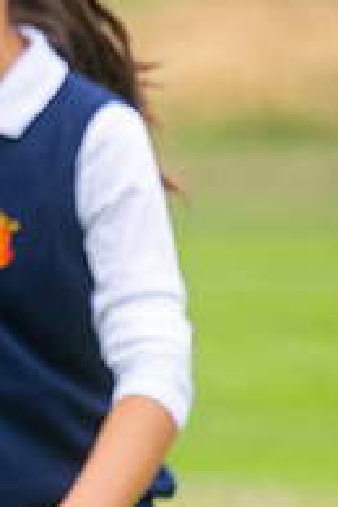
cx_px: -413
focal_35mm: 1336
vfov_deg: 1.5
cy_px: 65
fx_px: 18814
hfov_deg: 1.0
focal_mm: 300
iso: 500
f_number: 4
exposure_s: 1/2000
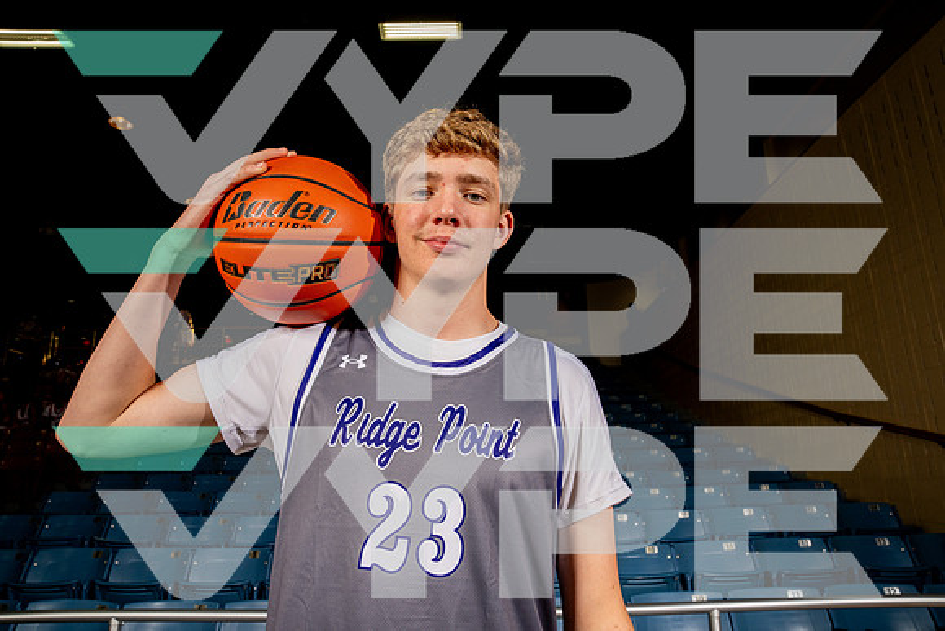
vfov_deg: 53.2
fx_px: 630
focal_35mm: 24
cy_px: 316
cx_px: 472
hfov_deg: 73.7
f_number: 7.1
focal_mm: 24
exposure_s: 1/125
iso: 250
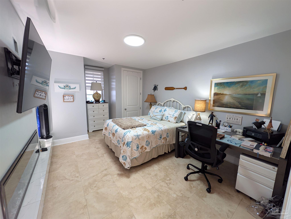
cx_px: 146
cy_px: 110
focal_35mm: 12
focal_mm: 2.02
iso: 88
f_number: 1.7
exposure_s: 1/60
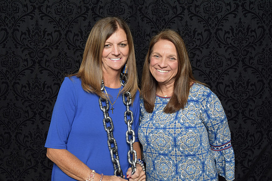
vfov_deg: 34.2
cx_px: 136
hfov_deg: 49.5
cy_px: 90
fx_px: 295
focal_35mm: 39
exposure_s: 1/60
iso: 500
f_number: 20
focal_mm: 26
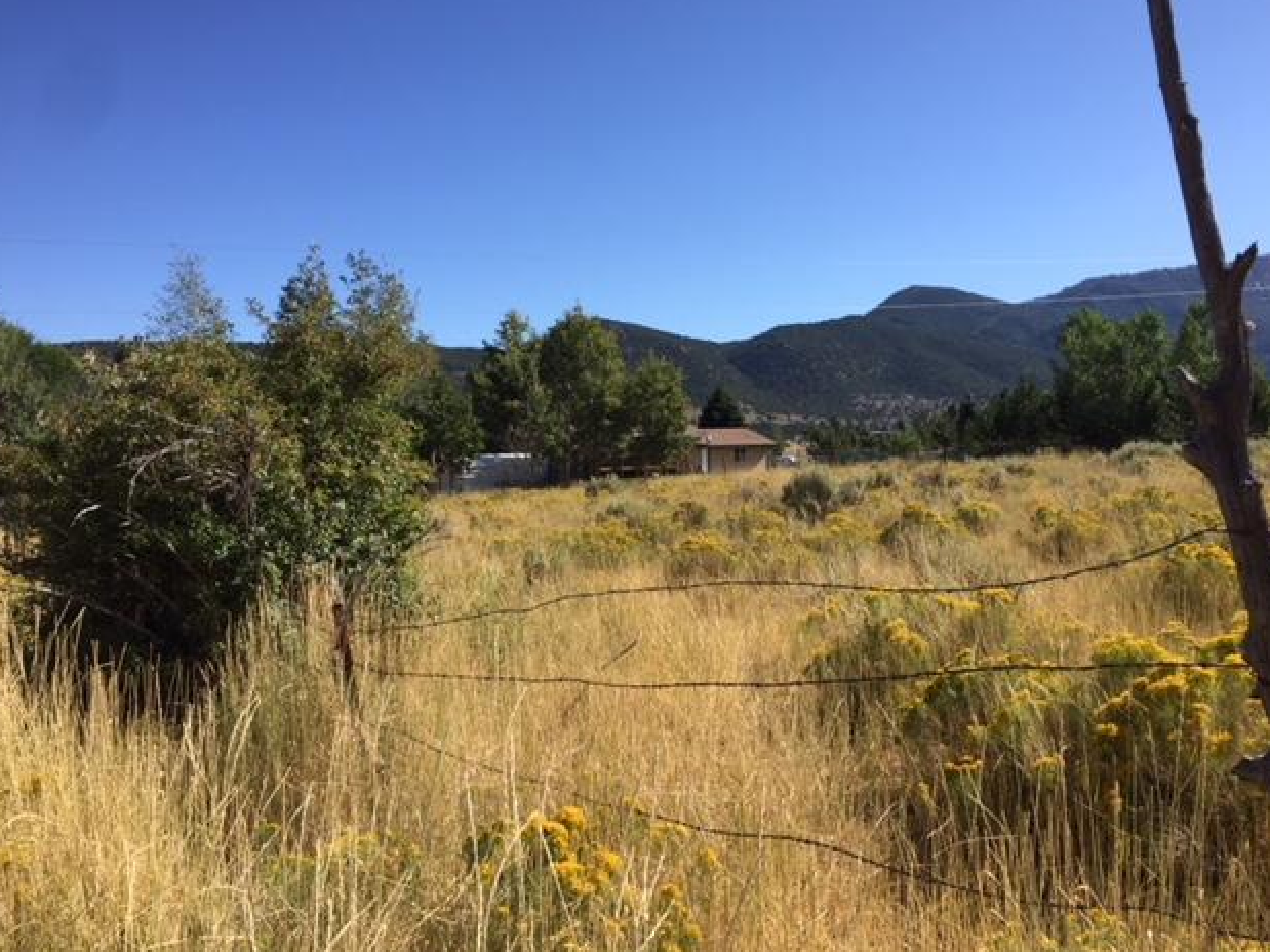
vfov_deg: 46.8
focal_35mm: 30
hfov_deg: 60.0
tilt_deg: -2.6
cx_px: 642
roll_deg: +0.5
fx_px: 1100
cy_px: 478
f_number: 2.2
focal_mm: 4.15
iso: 32
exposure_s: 1/1582
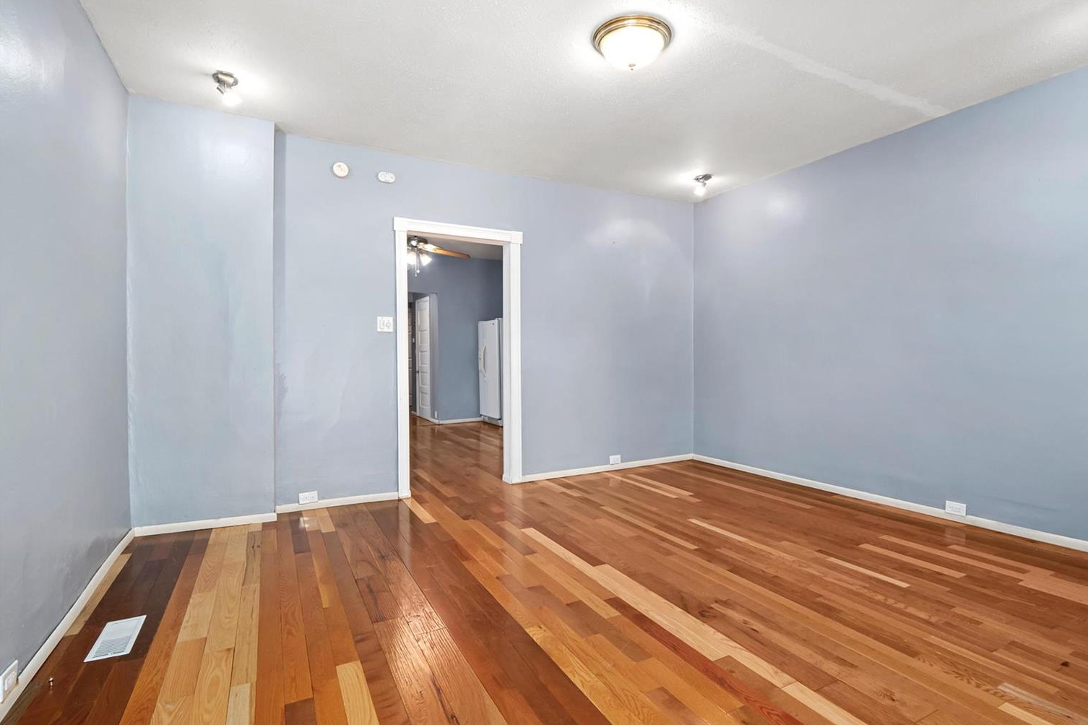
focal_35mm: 17
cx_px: 576
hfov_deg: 93.2
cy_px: 369
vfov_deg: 70.4
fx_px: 514
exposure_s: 1/3
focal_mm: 8
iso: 400
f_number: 6.3
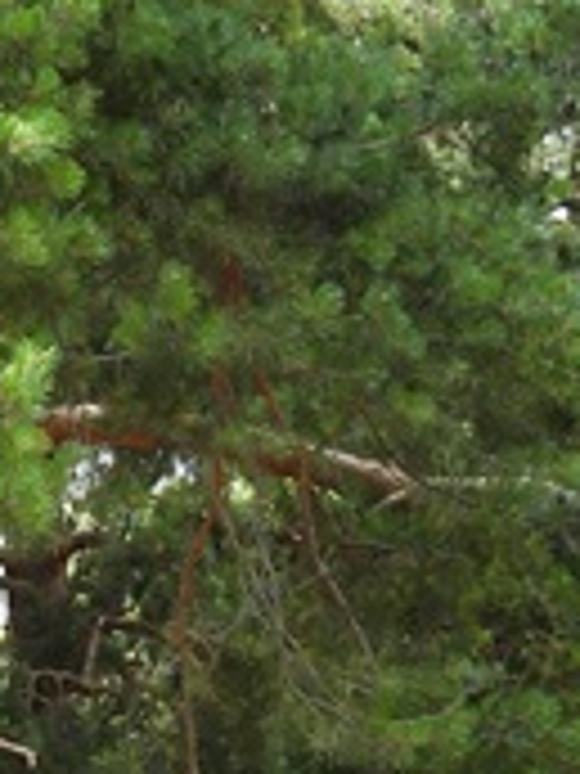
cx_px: -166
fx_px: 4870
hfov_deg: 6.8
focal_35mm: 218
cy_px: 1004
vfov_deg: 8.9
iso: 100
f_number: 3.2
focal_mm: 8.4
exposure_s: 1/250
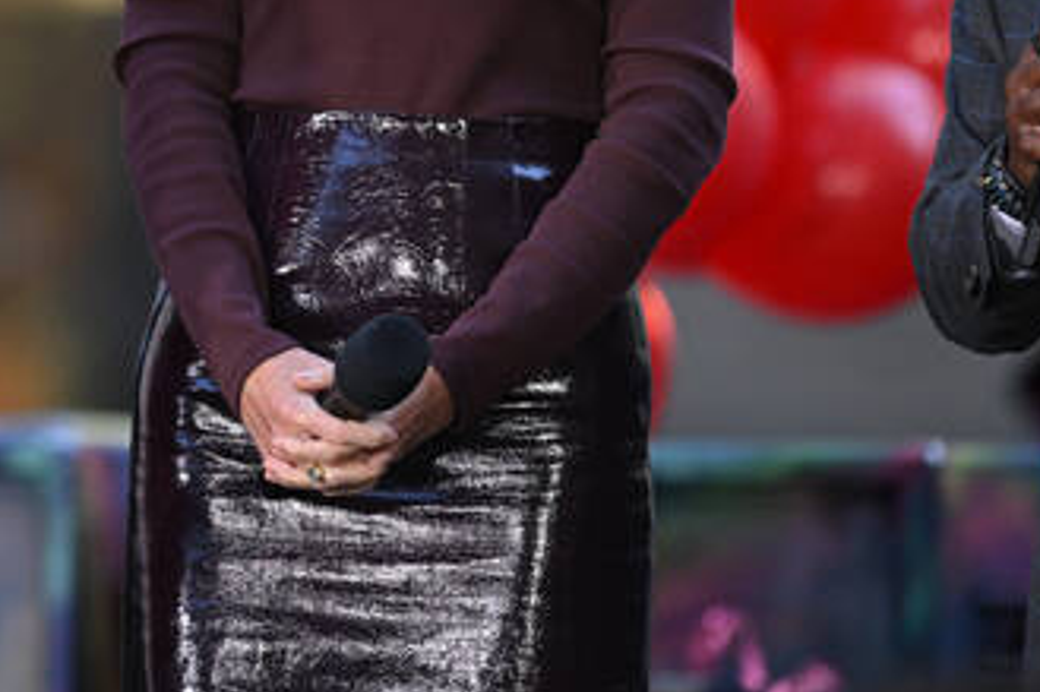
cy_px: -84
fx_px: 19720
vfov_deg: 2.0
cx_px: -13
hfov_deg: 3.0
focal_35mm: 683
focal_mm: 300
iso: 1600
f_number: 2.8
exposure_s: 1/800
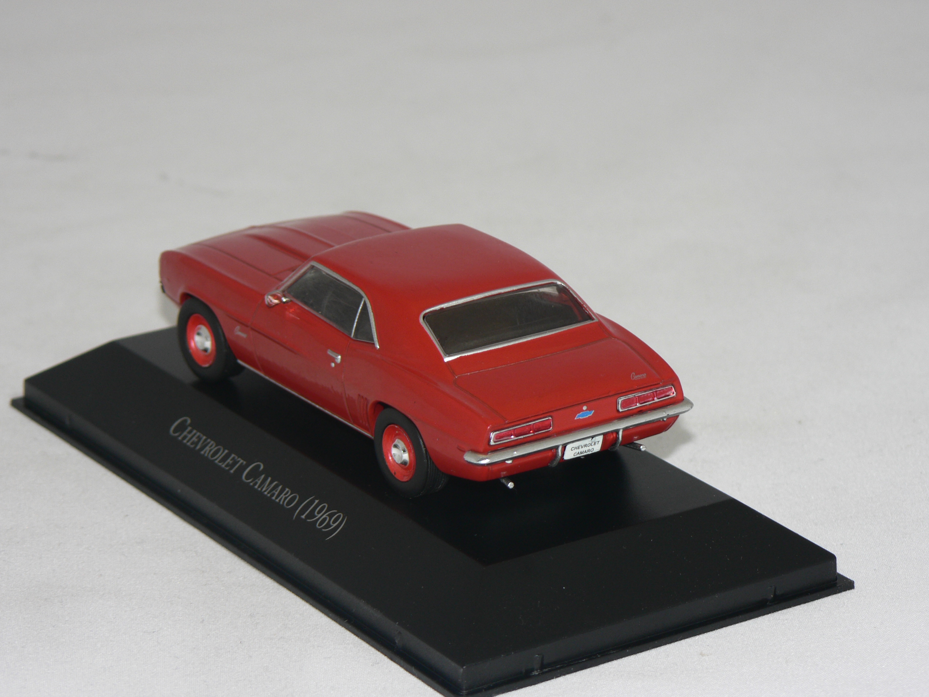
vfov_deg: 11.4
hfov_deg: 15.2
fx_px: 3489
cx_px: 464
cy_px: 348
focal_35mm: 130
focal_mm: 21.6
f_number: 3.2
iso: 80
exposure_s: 1/60
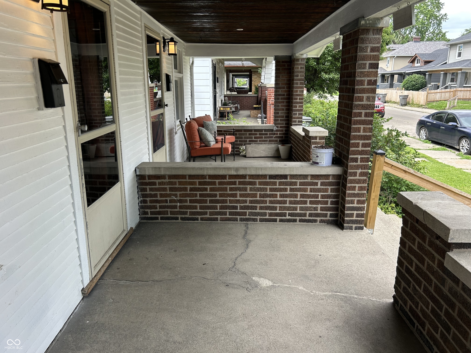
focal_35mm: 26
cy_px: 176
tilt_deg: -12.8
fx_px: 354
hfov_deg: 67.3
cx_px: 236
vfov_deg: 53.1
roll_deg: +0.5
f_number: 1.5
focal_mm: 5.7
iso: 50
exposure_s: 1/384
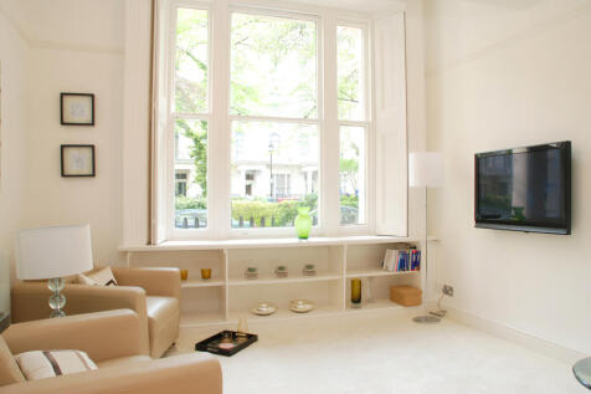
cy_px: 197
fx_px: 443
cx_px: 296
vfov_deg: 47.9
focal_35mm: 27
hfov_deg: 67.4
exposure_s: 1/4
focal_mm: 18
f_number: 11
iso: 125
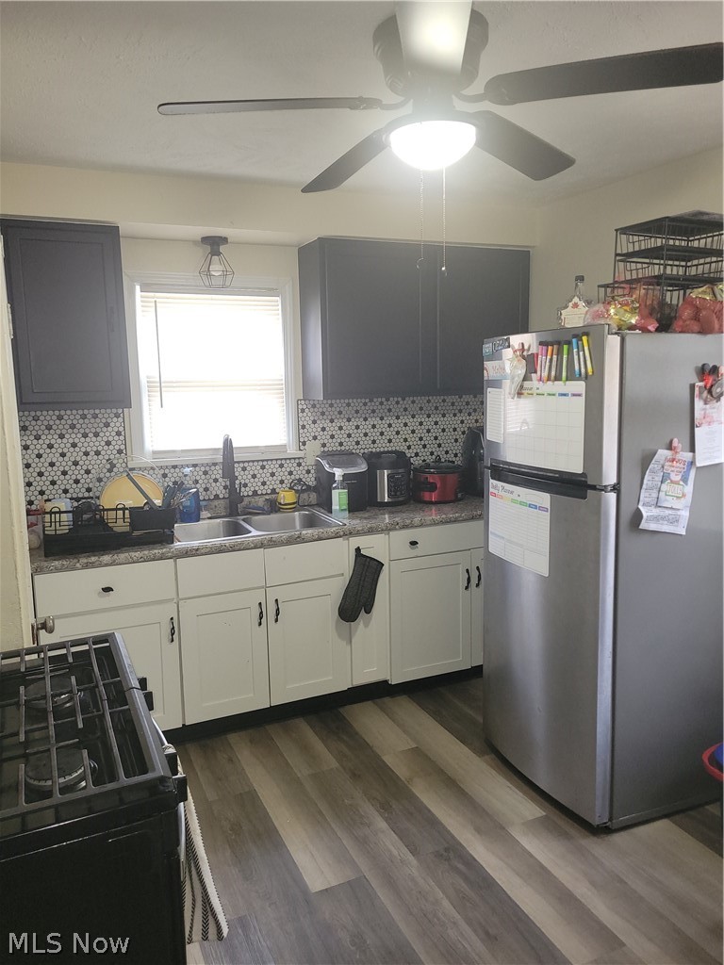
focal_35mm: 26
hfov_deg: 53.1
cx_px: 362
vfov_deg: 67.3
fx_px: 725
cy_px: 482
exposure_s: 1/40
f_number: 1.8
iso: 125
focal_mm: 5.4
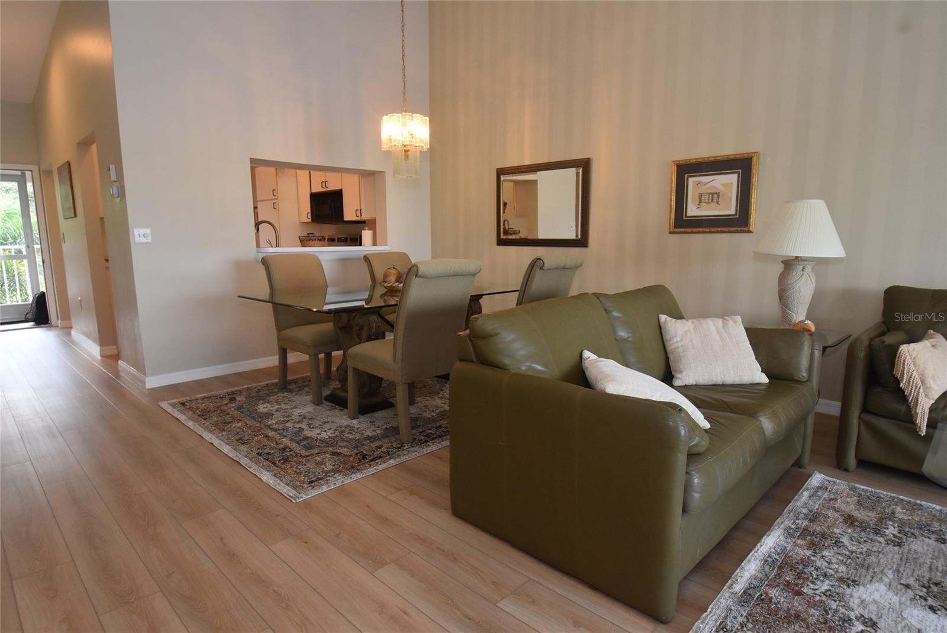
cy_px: 316
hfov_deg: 85.4
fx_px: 513
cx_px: 474
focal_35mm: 20
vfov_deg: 63.3
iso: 800
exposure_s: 1/100
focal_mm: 13
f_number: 4.5
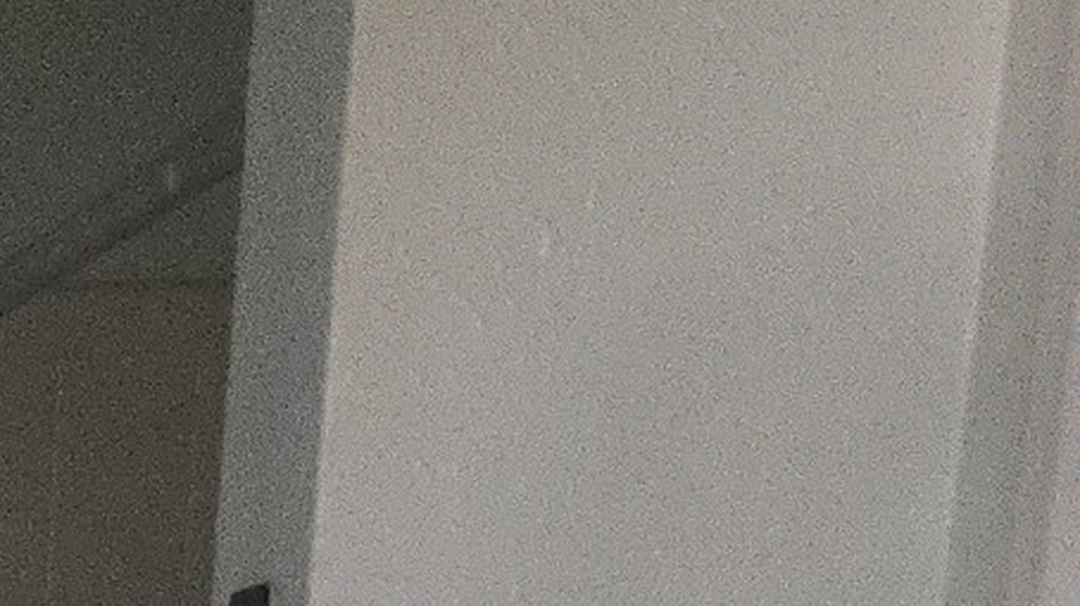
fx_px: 3235
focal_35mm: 113
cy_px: 1542
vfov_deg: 9.4
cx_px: -856
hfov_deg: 16.1
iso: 800
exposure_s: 1/60
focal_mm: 5.4
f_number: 1.8
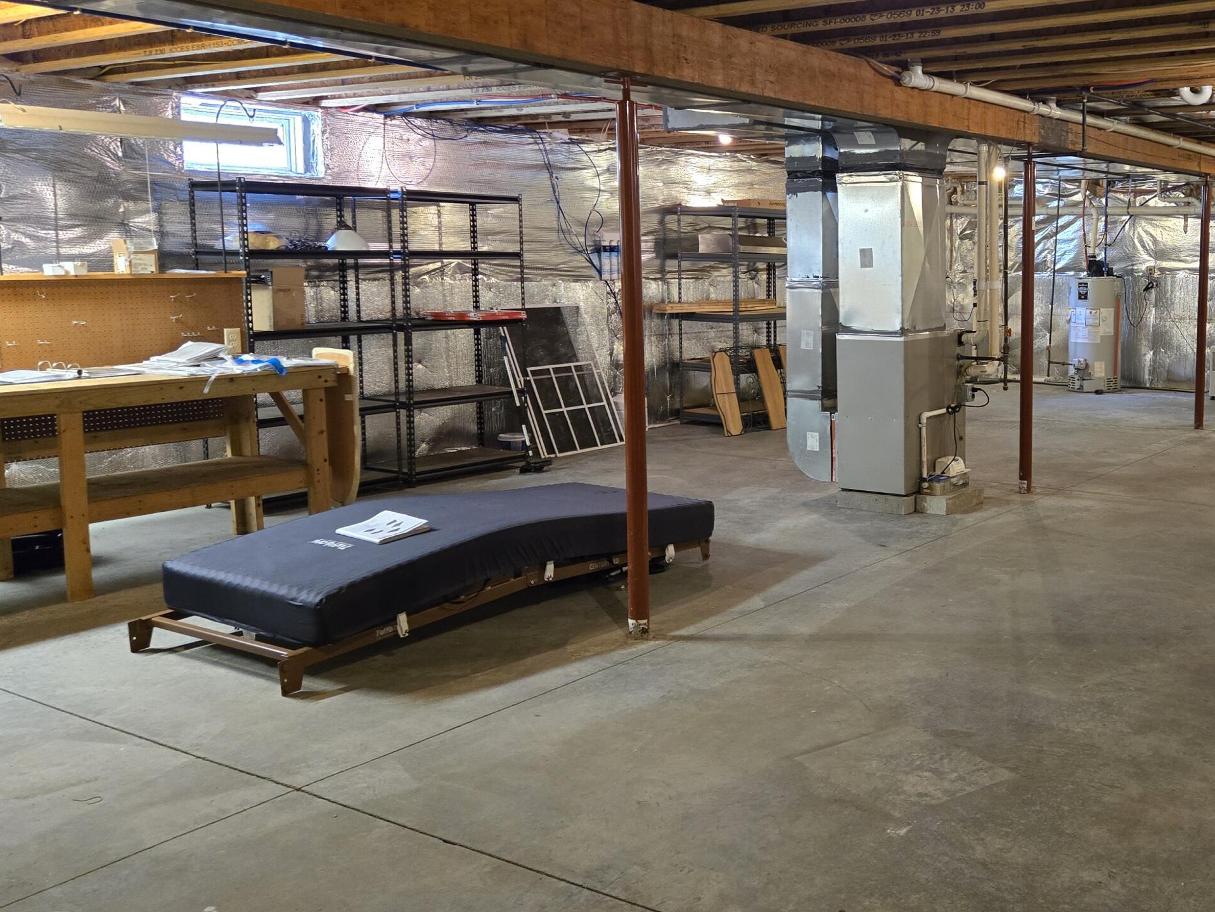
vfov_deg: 39.6
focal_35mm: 36
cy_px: 394
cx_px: 918
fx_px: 1264
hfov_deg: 49.2
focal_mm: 5.4
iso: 640
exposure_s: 1/60
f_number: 1.8
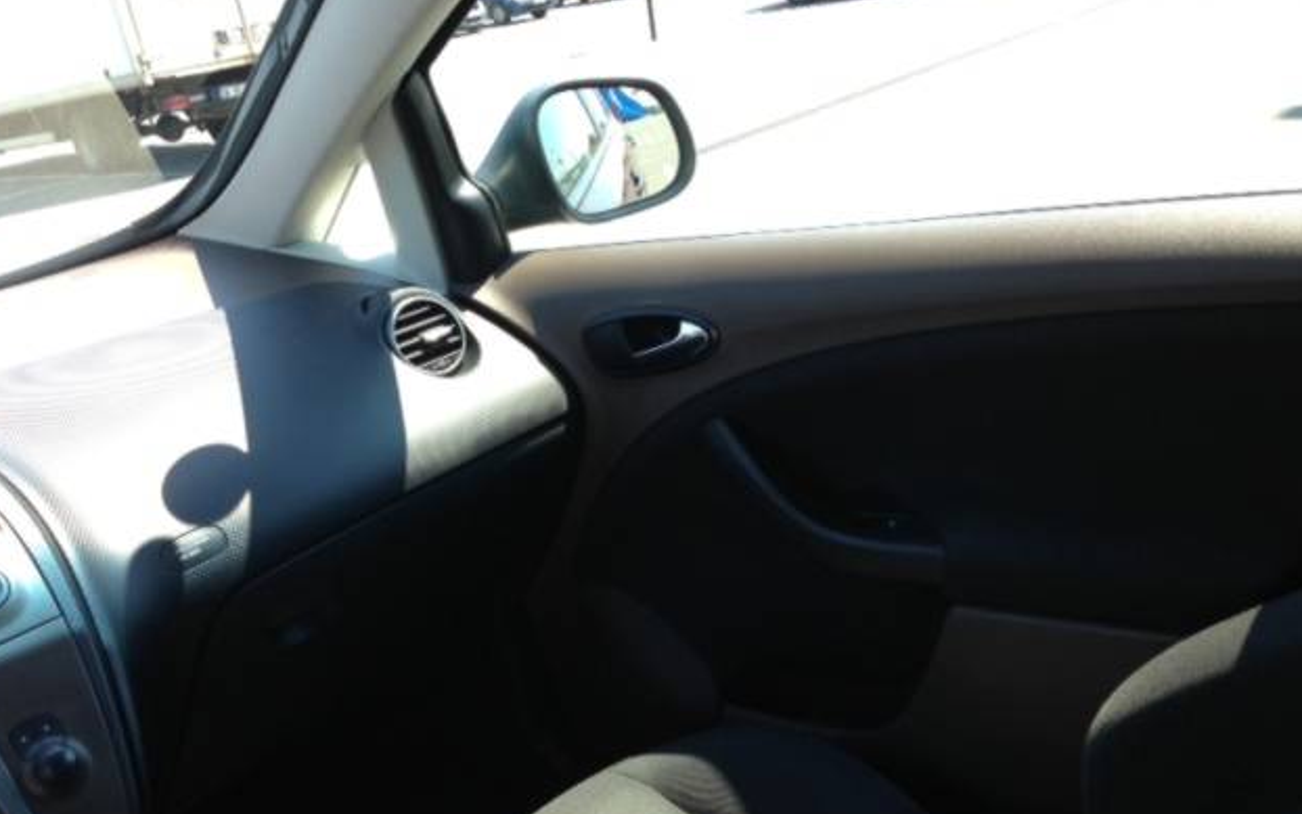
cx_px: 645
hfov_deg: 54.0
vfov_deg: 35.3
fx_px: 1278
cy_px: 477
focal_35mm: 36
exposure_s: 1/159
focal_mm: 4.13
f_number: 2.4
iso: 50
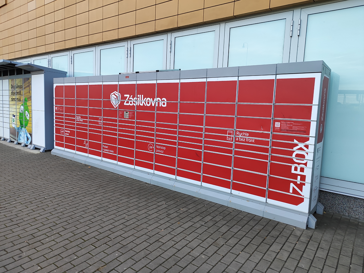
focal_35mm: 24
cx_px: 182
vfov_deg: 56.8
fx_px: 252
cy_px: 136
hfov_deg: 71.6
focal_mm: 5.89
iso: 102
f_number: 1.89
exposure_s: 1/100
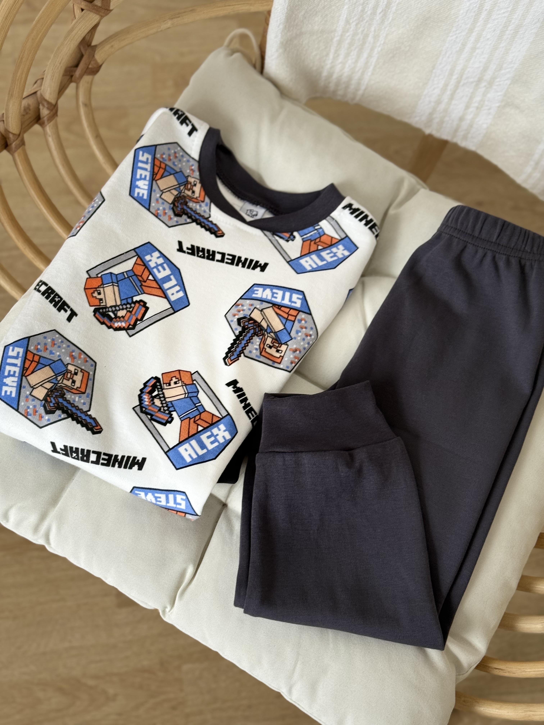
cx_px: 272
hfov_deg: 30.3
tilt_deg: -70.0
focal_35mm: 48
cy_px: 362
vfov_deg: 39.7
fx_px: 1006
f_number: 1.78
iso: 100
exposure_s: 1/77
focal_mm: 6.76
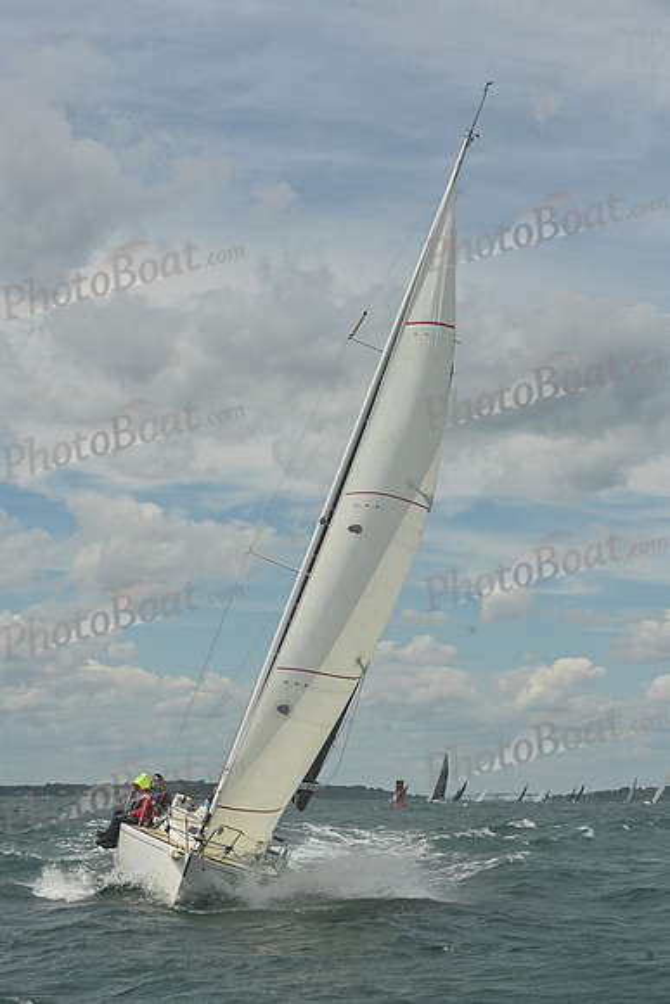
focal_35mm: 70
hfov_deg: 19.5
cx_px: 335
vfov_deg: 28.8
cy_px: 502
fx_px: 1953
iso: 320
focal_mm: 70
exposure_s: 1/1250
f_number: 13
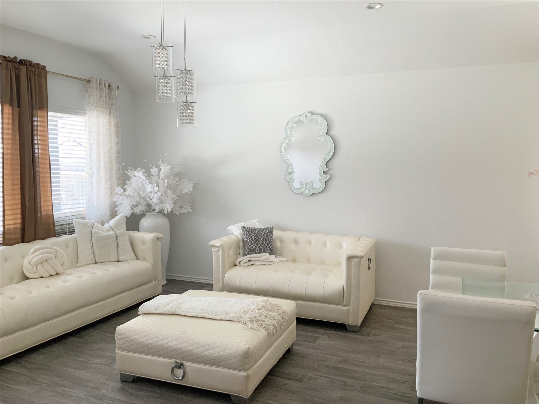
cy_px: 202
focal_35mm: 29
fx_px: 452
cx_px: 270
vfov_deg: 48.2
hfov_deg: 61.7
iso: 64
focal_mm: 3
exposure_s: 1/120
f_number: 1.8
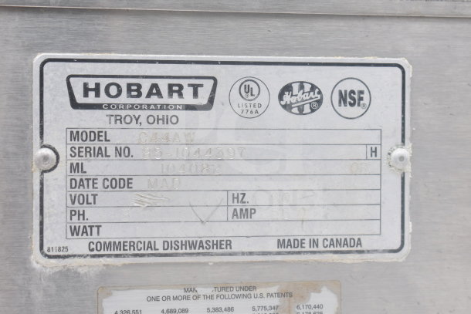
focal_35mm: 82
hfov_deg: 24.6
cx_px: 236
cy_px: 157
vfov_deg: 16.6
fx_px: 1080
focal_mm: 55
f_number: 5.6
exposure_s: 1/125
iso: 200
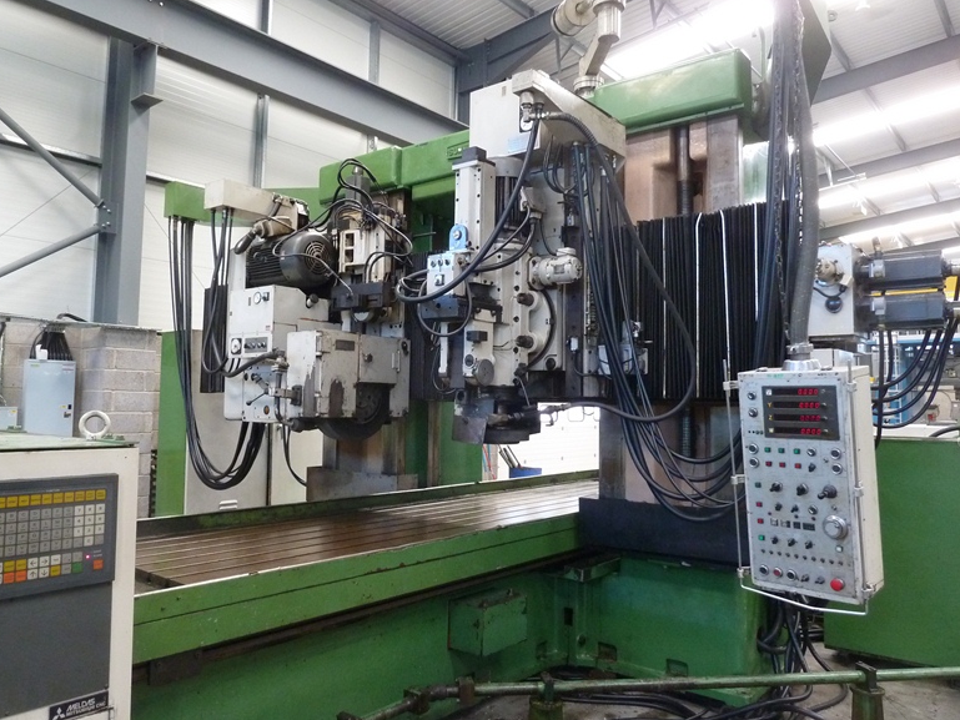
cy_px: 351
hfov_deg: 67.3
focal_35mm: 26
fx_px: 721
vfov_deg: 53.1
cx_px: 463
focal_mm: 4.1
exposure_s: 1/20
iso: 400
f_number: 3.3
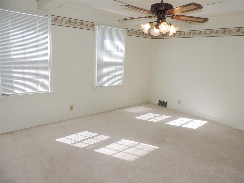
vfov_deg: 56.8
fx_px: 169
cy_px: 92
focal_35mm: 24
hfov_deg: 71.6
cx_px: 122
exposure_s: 1/125
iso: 80
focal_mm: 4.3
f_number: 3
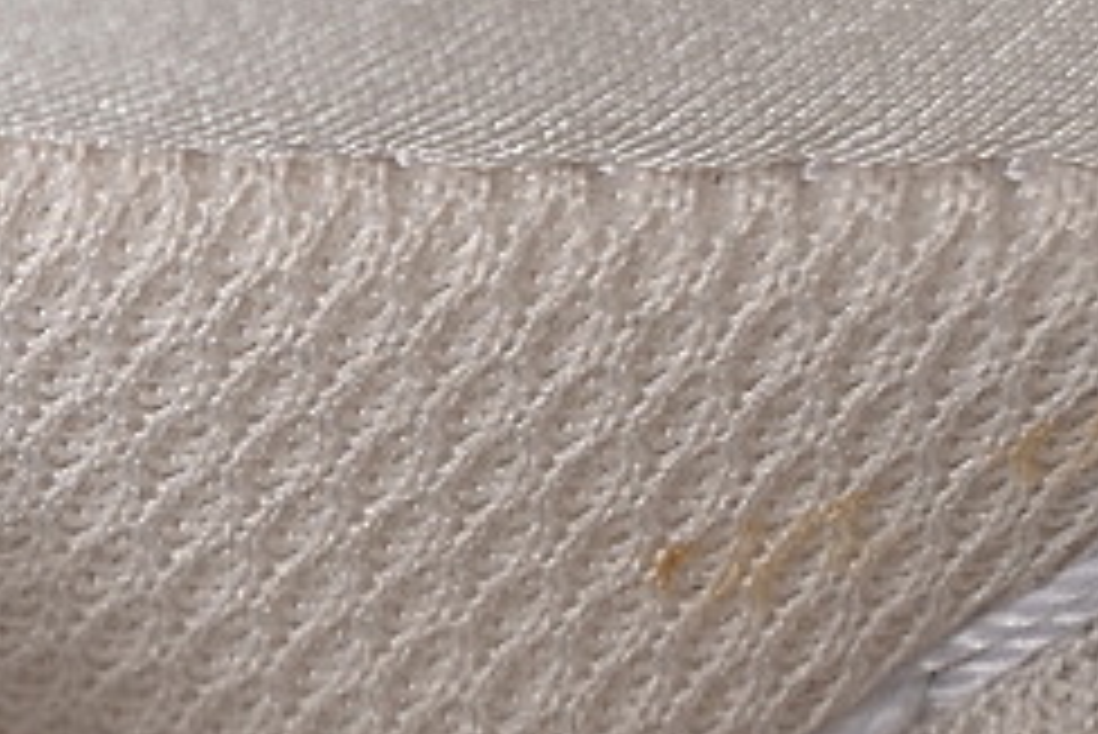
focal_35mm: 332
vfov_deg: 4.1
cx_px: -918
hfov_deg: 6.1
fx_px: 10132
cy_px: 959
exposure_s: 1/80
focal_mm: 50
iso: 160
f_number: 7.1
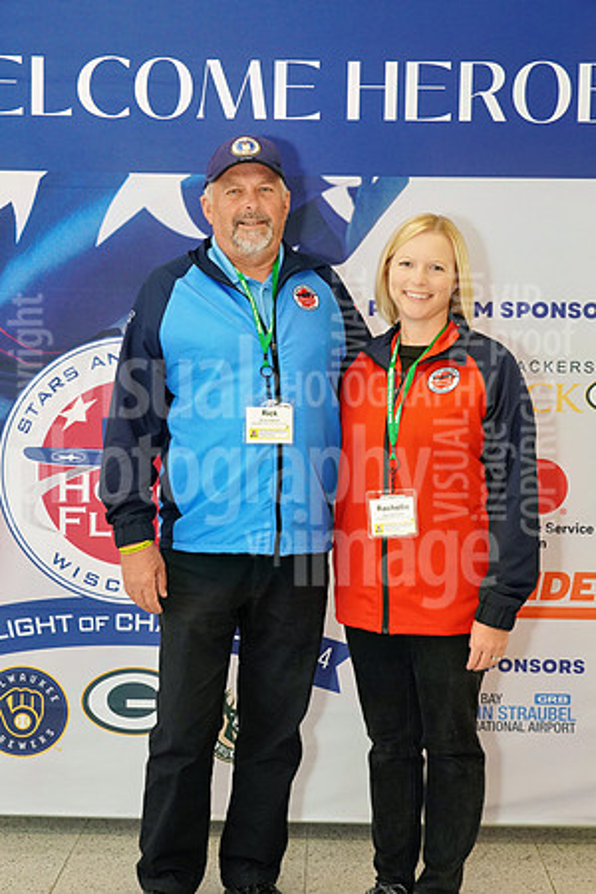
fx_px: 1490
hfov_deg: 22.6
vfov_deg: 33.4
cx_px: 298
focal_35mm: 60
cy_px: 447
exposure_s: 1/100
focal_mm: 40
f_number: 8
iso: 1600
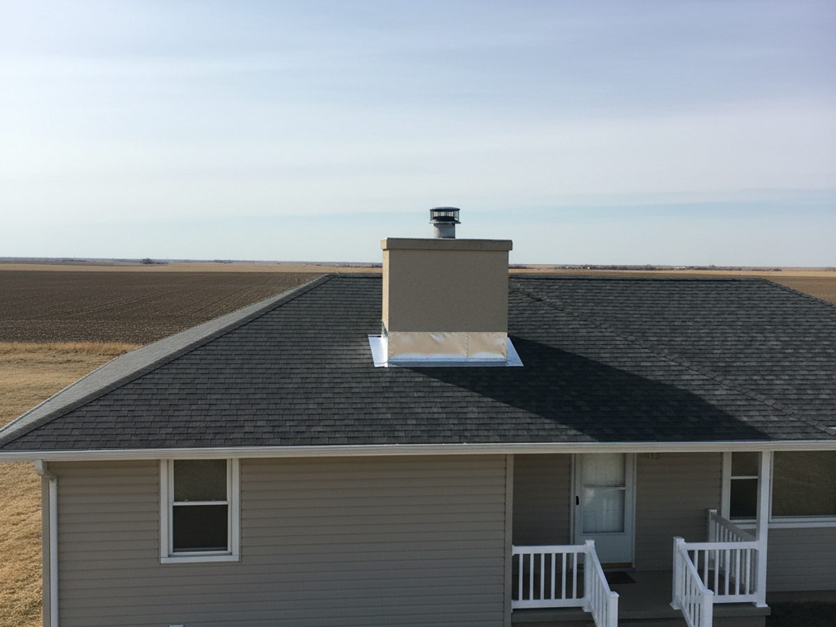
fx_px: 555
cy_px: 314
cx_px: 418
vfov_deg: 58.9
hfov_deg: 73.9
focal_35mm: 23
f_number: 1.8
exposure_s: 1/787
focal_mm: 6.4
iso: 1546
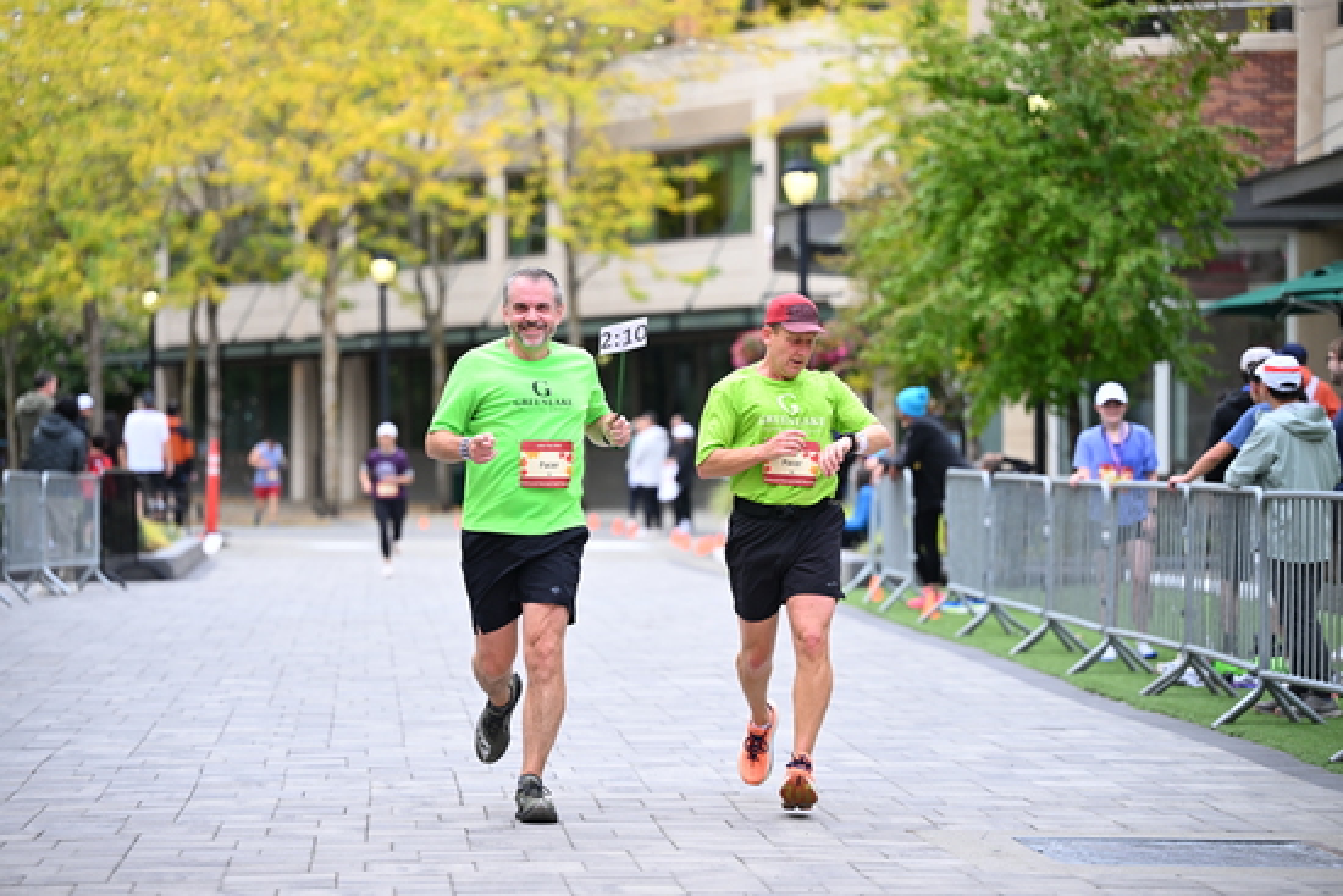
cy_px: 448
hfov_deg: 16.4
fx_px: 4664
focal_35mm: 125
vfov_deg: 11.0
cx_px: 672
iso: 640
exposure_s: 1/2000
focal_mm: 125
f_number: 2.8
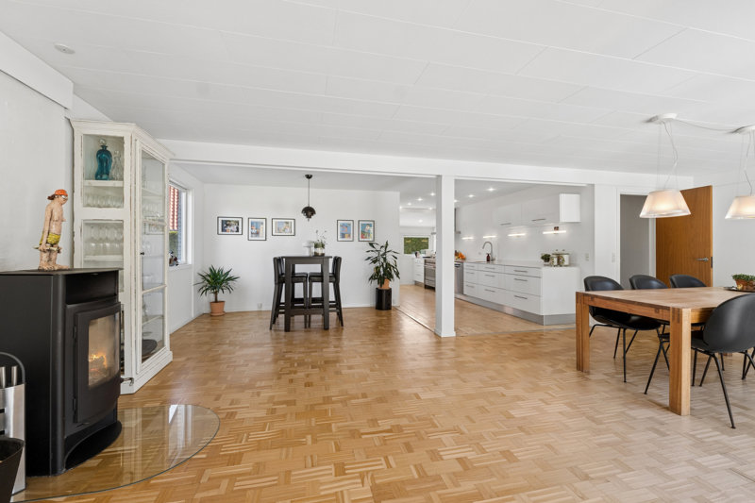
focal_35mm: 15
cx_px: 378
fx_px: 314
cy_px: 252
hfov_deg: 100.4
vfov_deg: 77.3
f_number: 8
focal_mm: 10
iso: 200
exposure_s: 1/25
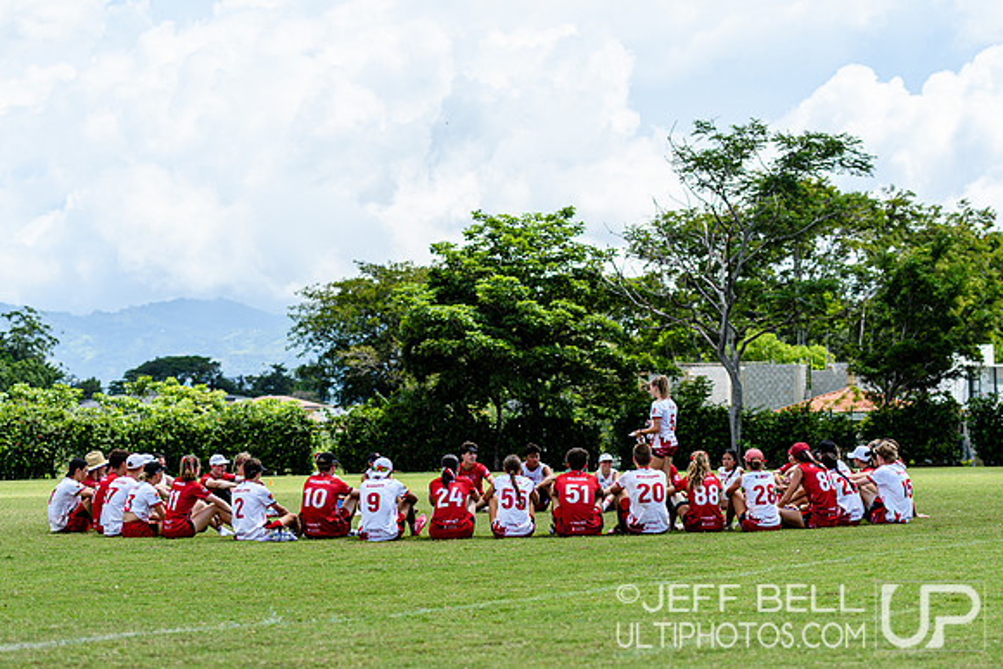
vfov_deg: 11.4
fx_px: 3344
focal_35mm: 120
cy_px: 334
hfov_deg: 17.1
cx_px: 502
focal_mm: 80
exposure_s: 1/1000
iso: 100
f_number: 3.2
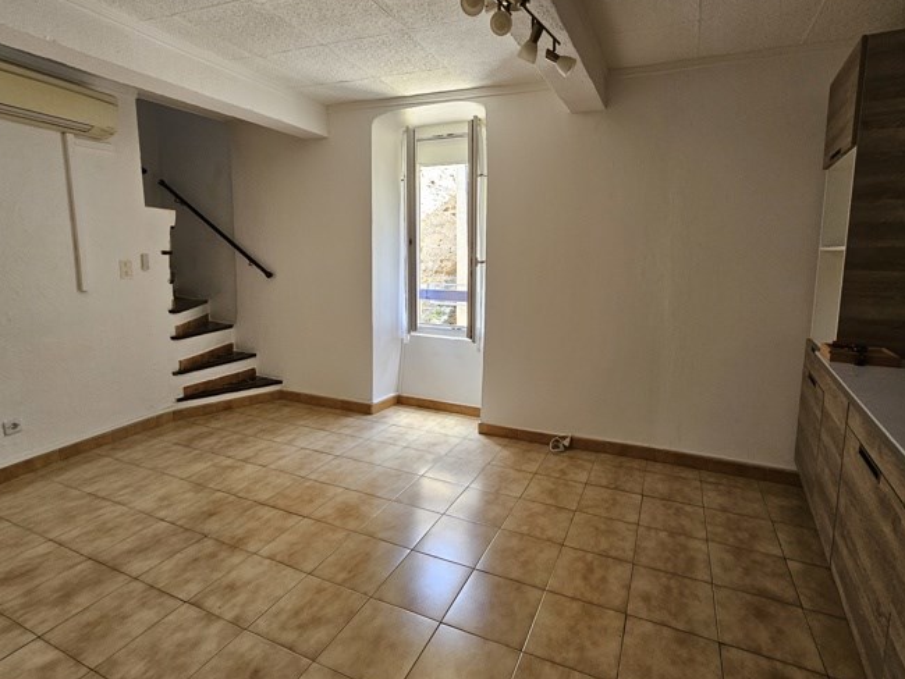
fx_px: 418
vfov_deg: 78.0
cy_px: 309
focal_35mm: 16
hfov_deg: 94.4
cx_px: 468
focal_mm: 2.2
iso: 250
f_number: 2.2
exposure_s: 1/100
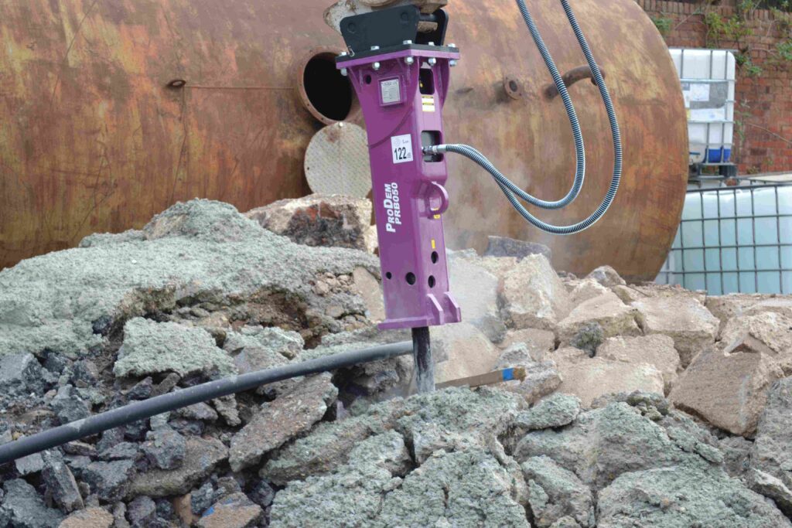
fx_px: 1815
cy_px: 264
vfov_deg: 16.6
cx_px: 396
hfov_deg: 24.6
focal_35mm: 82
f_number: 6.3
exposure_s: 1/160
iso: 100
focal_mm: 55
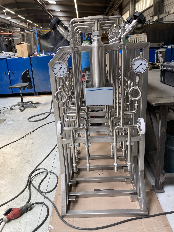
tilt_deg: -16.8
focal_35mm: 28
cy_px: 116
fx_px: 188
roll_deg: +3.0
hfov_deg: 49.7
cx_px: 87
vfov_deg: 63.4
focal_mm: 3.99
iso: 64
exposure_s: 1/100
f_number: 1.8
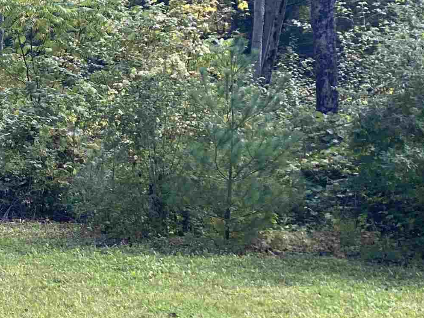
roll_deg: +0.8
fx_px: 1972
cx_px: -180
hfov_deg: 11.8
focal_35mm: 161
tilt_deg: -2.7
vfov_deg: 9.2
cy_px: 135
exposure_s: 1/169
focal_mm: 6
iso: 20
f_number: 2
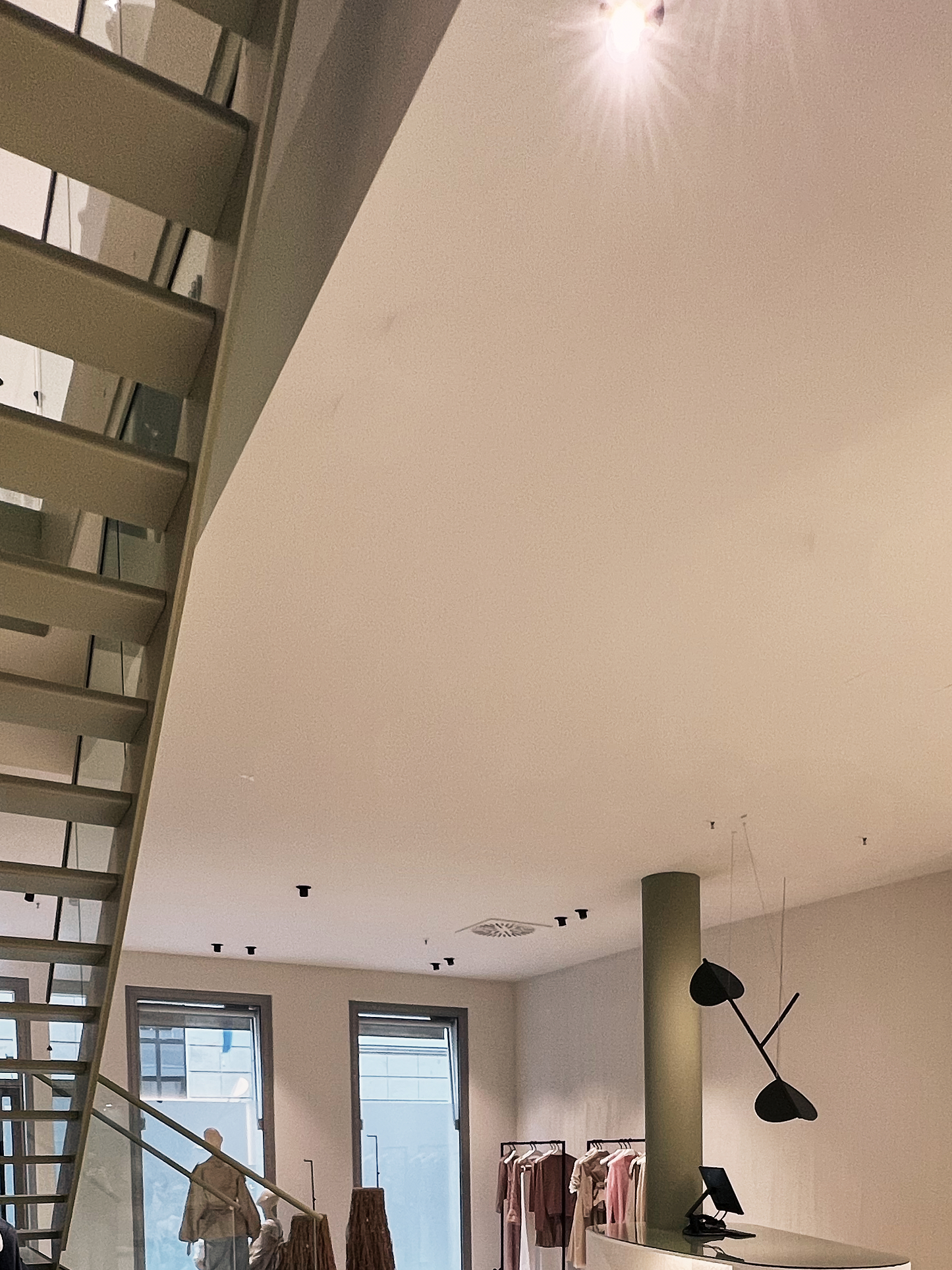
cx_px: 536
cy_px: 1202
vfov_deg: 54.4
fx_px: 990
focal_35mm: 27
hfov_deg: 51.2
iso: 160
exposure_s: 1/100
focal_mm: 1.57
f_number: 1.8
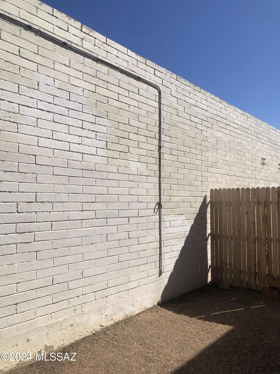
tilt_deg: +3.5
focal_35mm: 28
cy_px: 187
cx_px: 140
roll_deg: +1.0
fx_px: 302
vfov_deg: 63.4
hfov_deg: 49.7
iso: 25
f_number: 1.8
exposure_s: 1/4878
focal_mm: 3.99
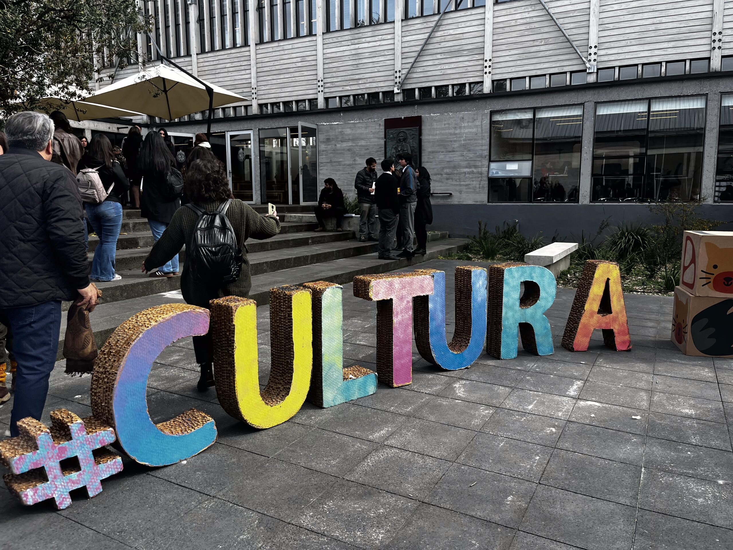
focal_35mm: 26
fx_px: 551
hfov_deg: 67.3
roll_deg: +0.7
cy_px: 275
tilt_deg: -7.9
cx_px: 366
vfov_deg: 53.1
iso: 50
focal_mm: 5.1
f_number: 1.6
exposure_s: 1/1075
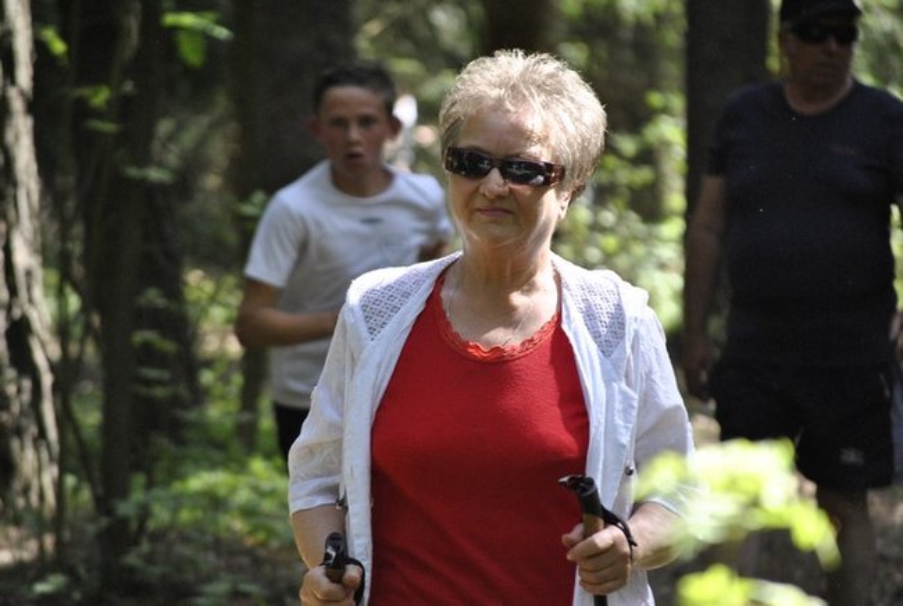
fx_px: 7162
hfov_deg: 7.2
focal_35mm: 285
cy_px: 303
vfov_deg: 4.8
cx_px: 452
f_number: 5.6
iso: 800
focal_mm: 190
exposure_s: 1/320
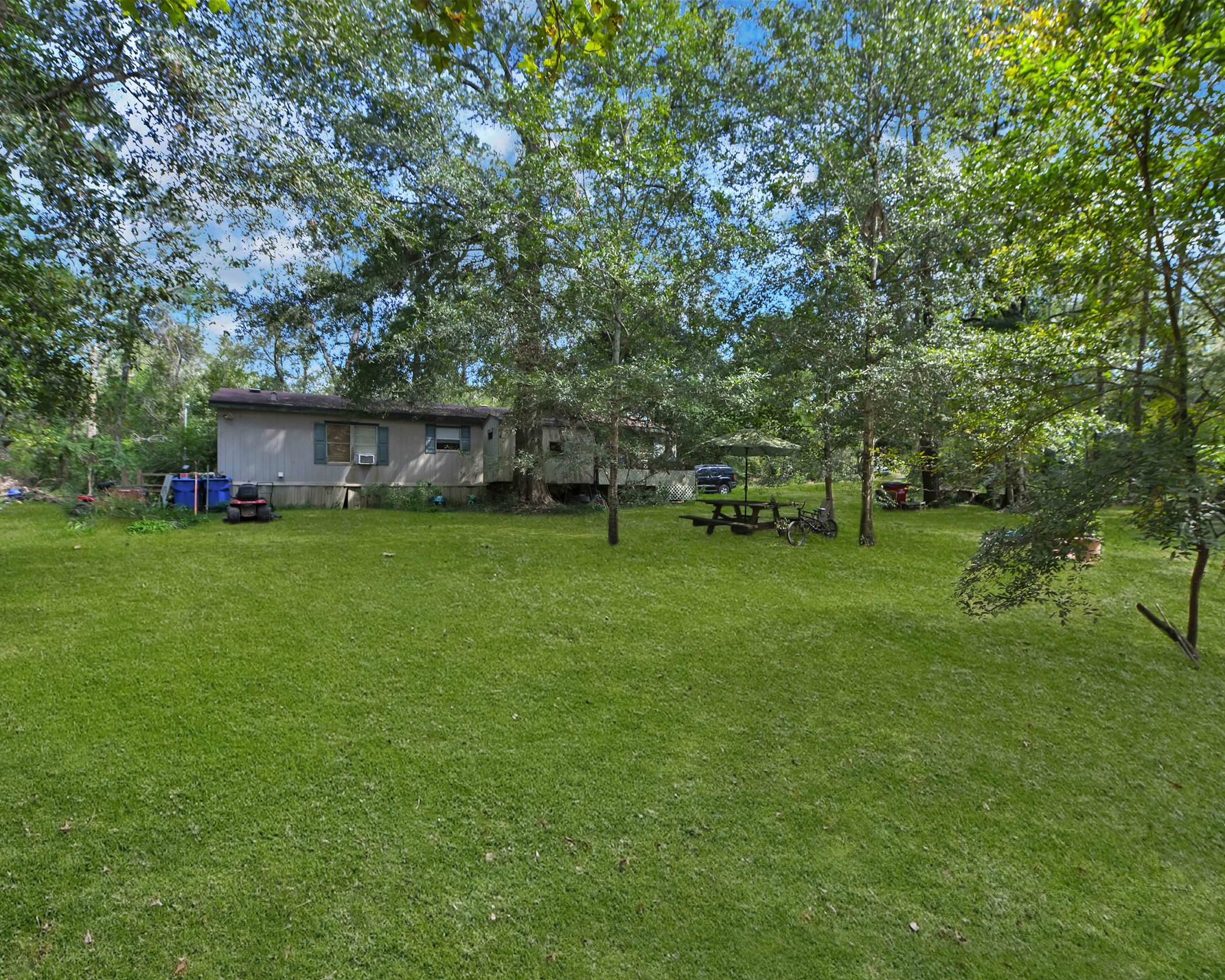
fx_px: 580
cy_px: 497
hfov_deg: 93.1
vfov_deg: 80.4
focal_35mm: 16
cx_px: 639
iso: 100
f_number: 8
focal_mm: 14
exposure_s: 1/80
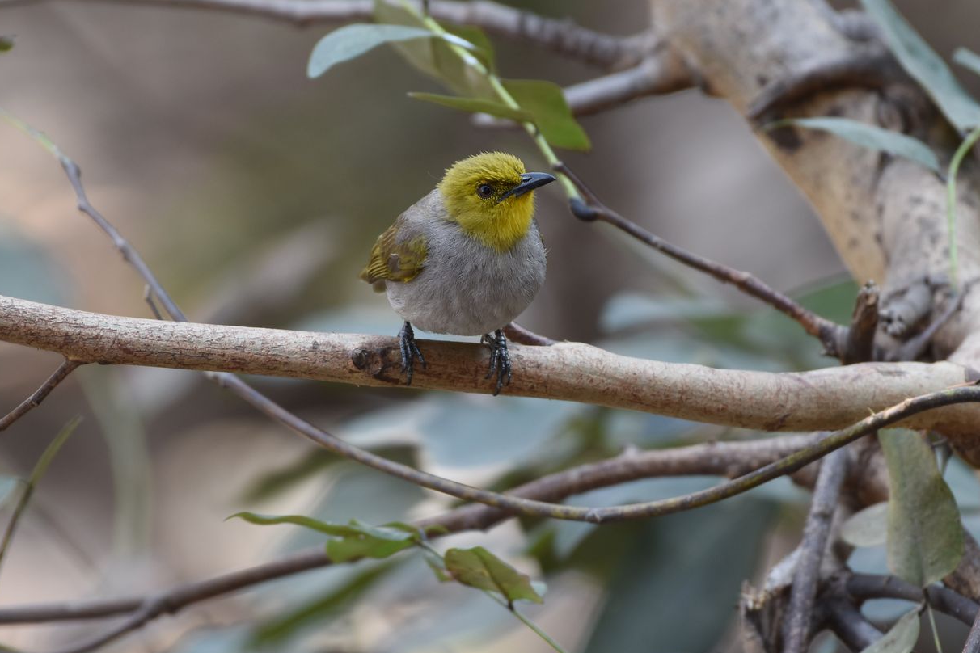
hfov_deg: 2.1
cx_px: 482
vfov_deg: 1.4
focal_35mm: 990
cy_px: 288
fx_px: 26948
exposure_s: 1/125
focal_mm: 500
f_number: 5.6
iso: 320
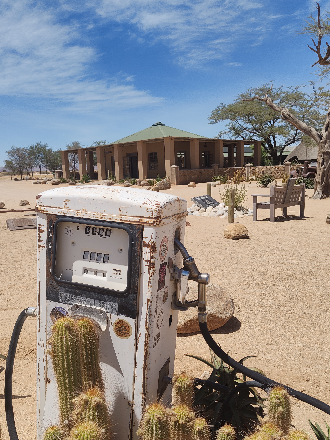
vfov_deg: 61.5
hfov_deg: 48.2
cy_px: 247
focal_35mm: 29
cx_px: 154
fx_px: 369
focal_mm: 5.56
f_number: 1.88
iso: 50
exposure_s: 1/1442
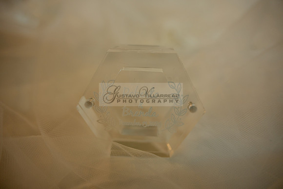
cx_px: 142
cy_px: 94
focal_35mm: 28
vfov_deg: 46.4
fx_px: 220
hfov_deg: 65.5
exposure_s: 1/80
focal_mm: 28
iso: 400
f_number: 4
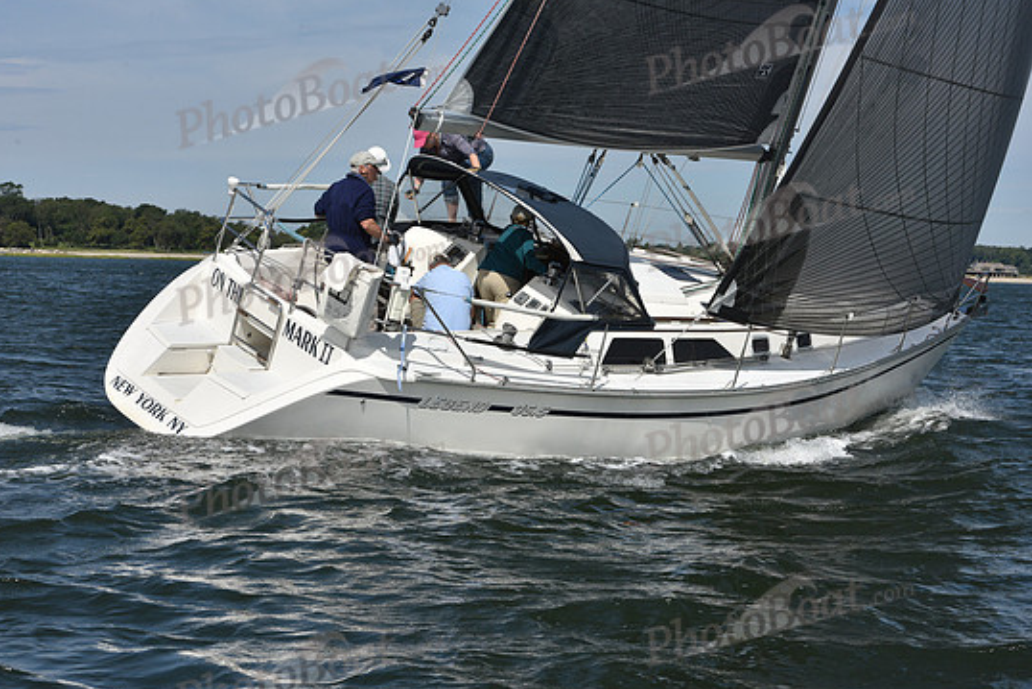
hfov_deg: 18.6
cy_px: 348
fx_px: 3154
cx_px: 547
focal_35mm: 110
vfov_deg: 12.5
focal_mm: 102
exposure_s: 1/1000
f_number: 13
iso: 320
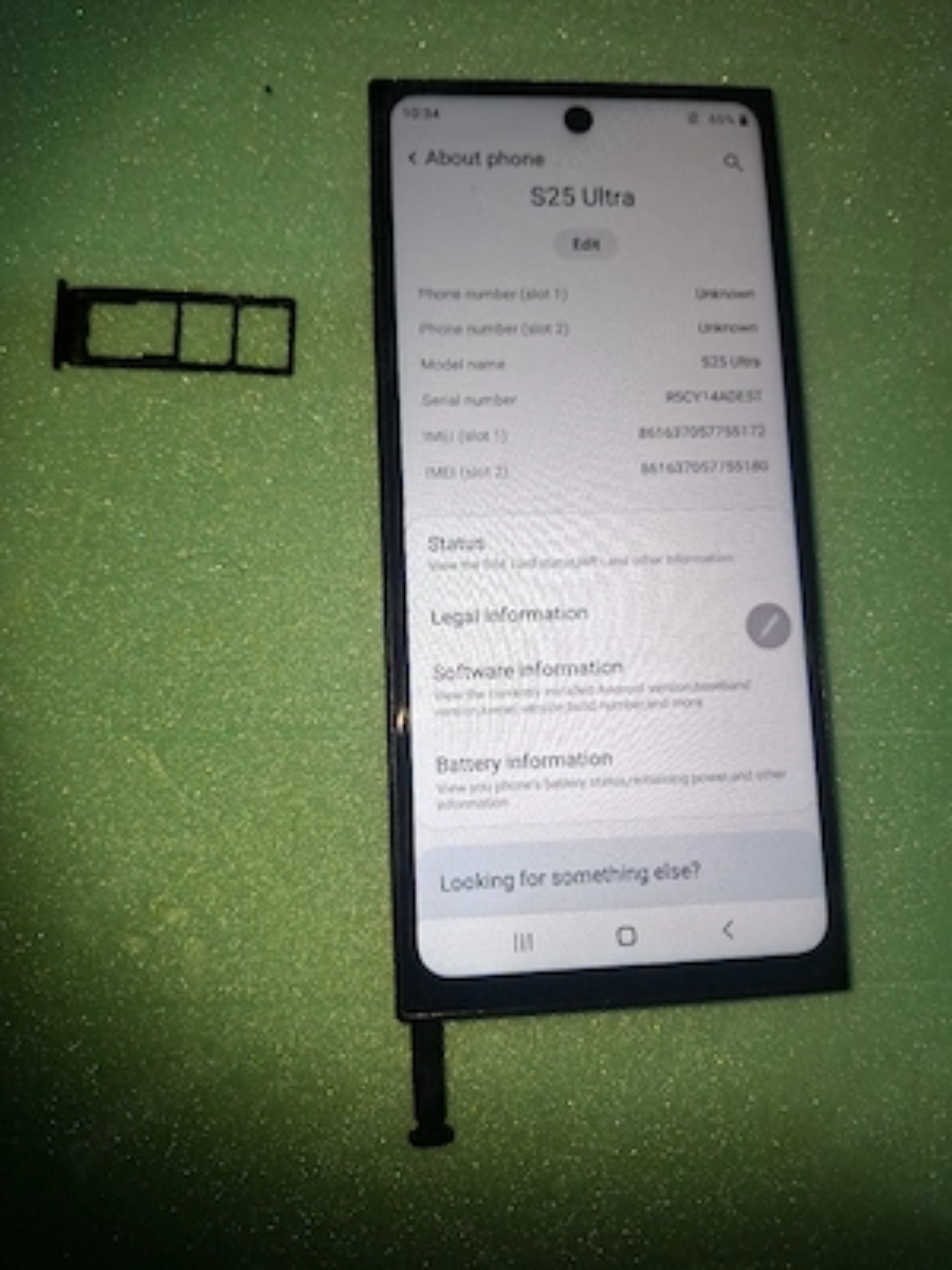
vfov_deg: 73.9
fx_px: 843
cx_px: 476
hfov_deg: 58.9
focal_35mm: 23
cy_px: 635
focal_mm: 5.54
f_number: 1.8
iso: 69
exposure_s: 1/100
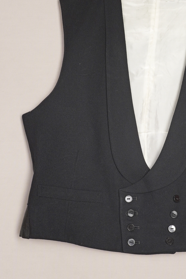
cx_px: 149
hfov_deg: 17.4
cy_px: 136
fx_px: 604
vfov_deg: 26.0
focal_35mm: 78
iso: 400
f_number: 8
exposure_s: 1/20
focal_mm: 32
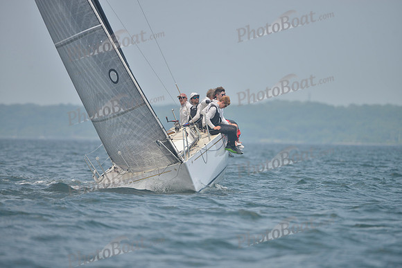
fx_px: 2681
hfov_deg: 8.6
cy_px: 134
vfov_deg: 5.7
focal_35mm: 240
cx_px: 201
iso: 200
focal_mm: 240
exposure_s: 1/1600
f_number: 4.5
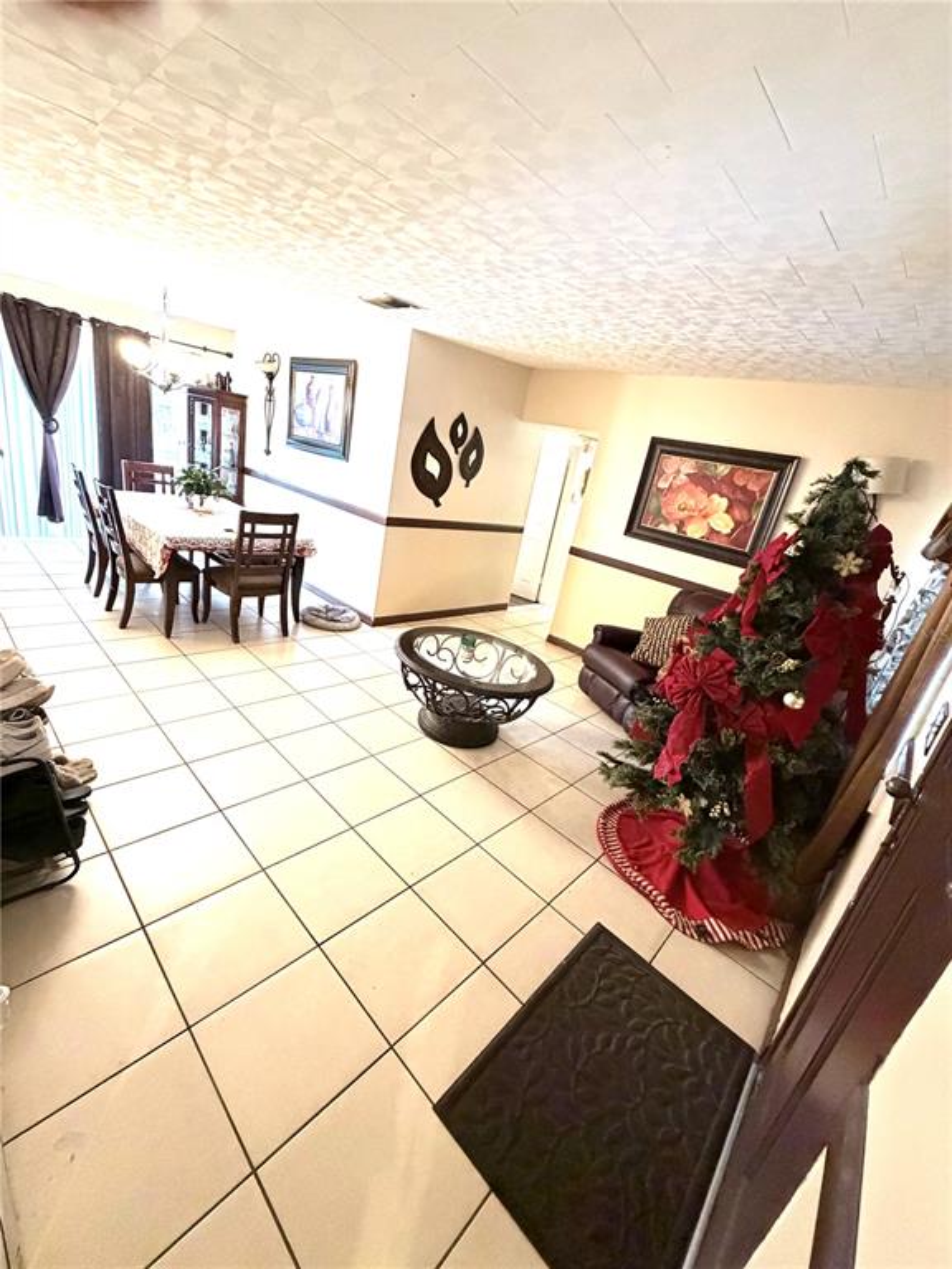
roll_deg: -12.2
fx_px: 513
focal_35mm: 14
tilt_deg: -20.1
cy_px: 634
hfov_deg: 85.7
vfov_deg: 102.1
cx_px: 476
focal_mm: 2.22
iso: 800
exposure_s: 1/60
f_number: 2.2
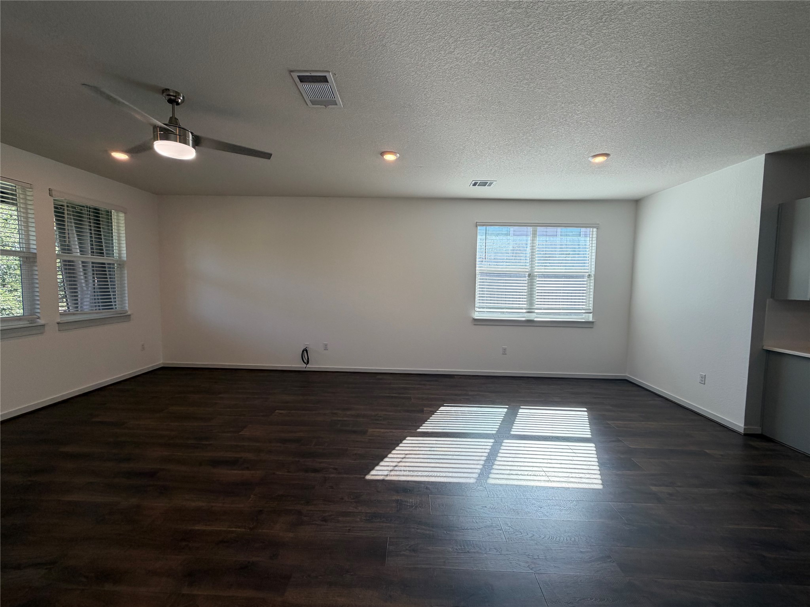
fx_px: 328
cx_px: 405
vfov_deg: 85.7
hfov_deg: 102.1
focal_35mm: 14
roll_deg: -0.6
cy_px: 304
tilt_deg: -4.2
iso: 64
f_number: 2.2
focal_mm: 2.22
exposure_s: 1/120
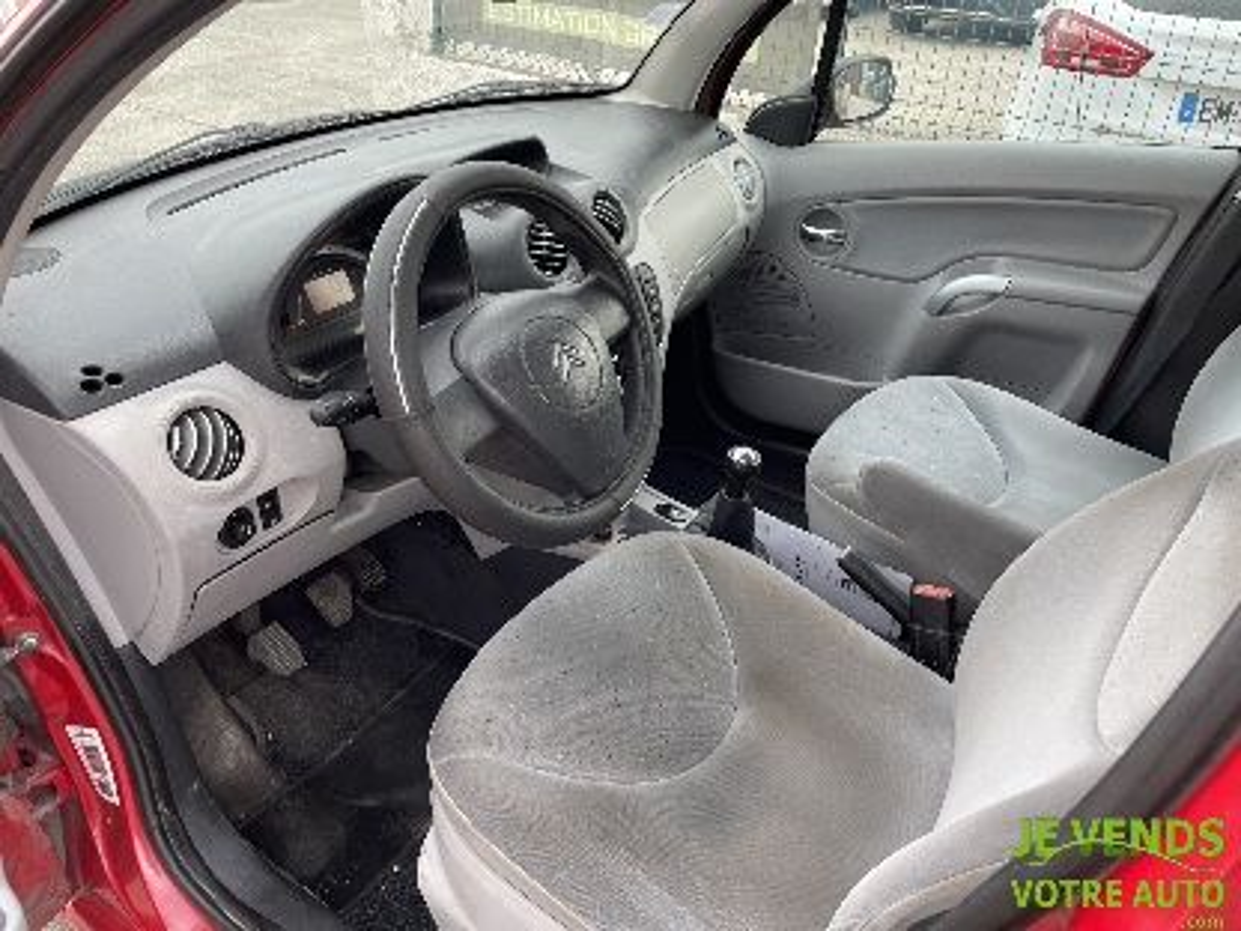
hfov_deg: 67.3
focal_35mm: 26
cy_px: 466
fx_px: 932
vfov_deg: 53.1
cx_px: 620
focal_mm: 4.2
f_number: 1.6
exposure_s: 1/121
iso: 32
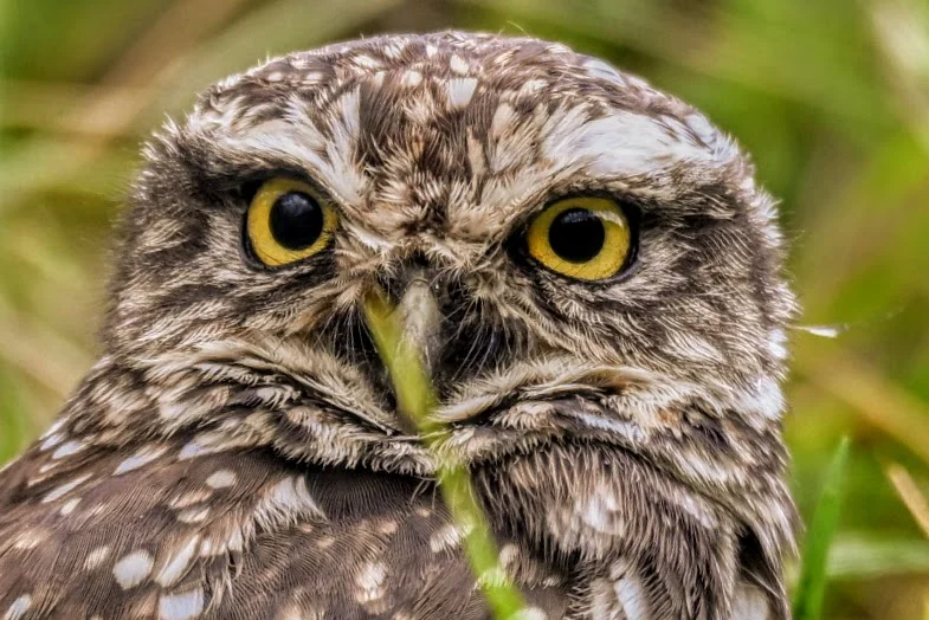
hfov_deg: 5.2
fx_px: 10325
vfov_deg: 3.4
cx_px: 464
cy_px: 310
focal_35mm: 400
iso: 400
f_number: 5.6
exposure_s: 1/640
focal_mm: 400
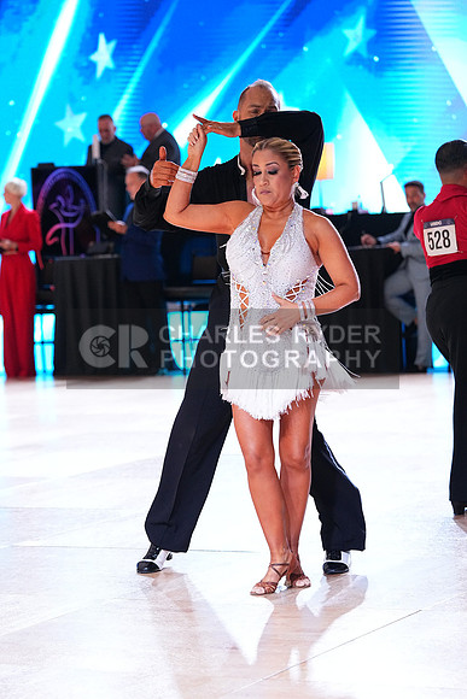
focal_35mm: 120
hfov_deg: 11.4
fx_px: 2333
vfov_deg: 17.1
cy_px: 350
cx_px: 234
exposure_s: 1/400
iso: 4000
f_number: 4
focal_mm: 120
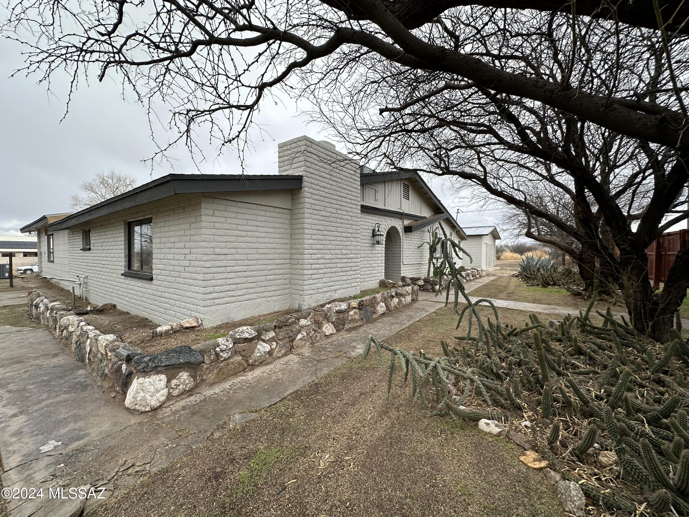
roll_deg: +0.1
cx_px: 344
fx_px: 279
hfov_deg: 102.1
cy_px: 258
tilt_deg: -0.5
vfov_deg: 85.7
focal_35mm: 14
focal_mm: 2.22
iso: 40
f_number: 2.2
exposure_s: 1/259
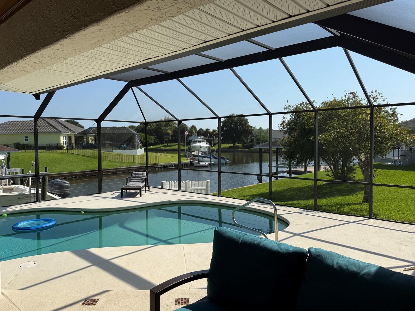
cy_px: 147
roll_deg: +0.3
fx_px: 312
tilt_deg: -1.5
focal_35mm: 26
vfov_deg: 53.0
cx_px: 197
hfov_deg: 67.3
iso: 80
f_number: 1.78
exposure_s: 1/4167
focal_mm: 6.76
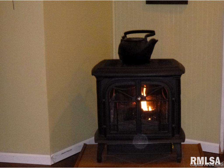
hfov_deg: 31.2
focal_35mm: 62
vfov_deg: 23.7
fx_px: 401
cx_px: 112
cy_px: 84
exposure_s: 1/60
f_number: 5.3
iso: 1000
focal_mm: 11.1
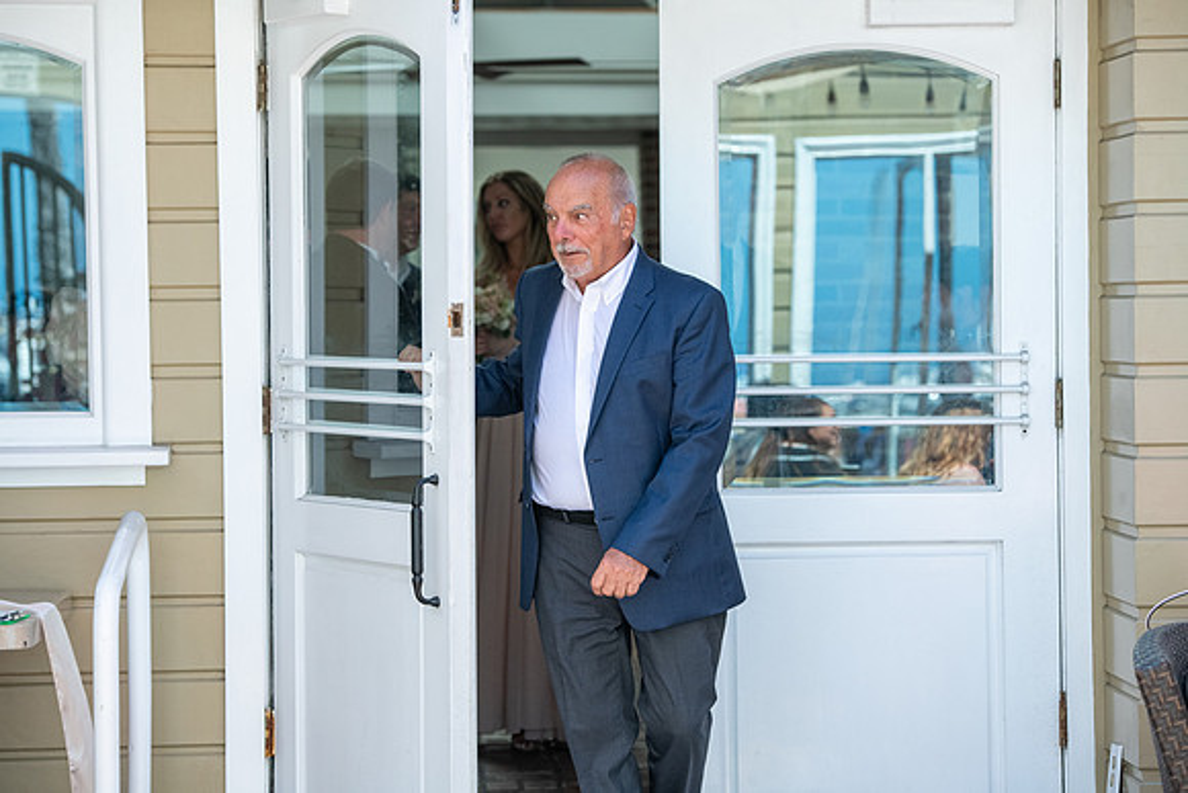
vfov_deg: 13.0
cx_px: 594
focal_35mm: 105
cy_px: 396
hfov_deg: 19.5
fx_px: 3466
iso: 640
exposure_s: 1/1000
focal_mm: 105
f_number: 4.5
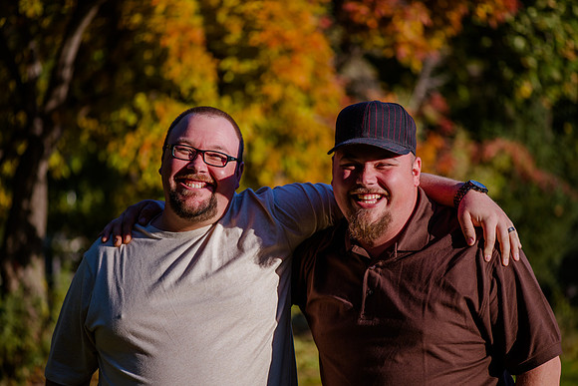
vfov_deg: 12.2
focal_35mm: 112
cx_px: 309
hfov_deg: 18.2
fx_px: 1803
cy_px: 206
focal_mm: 105
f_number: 3.5
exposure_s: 1/1000
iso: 100
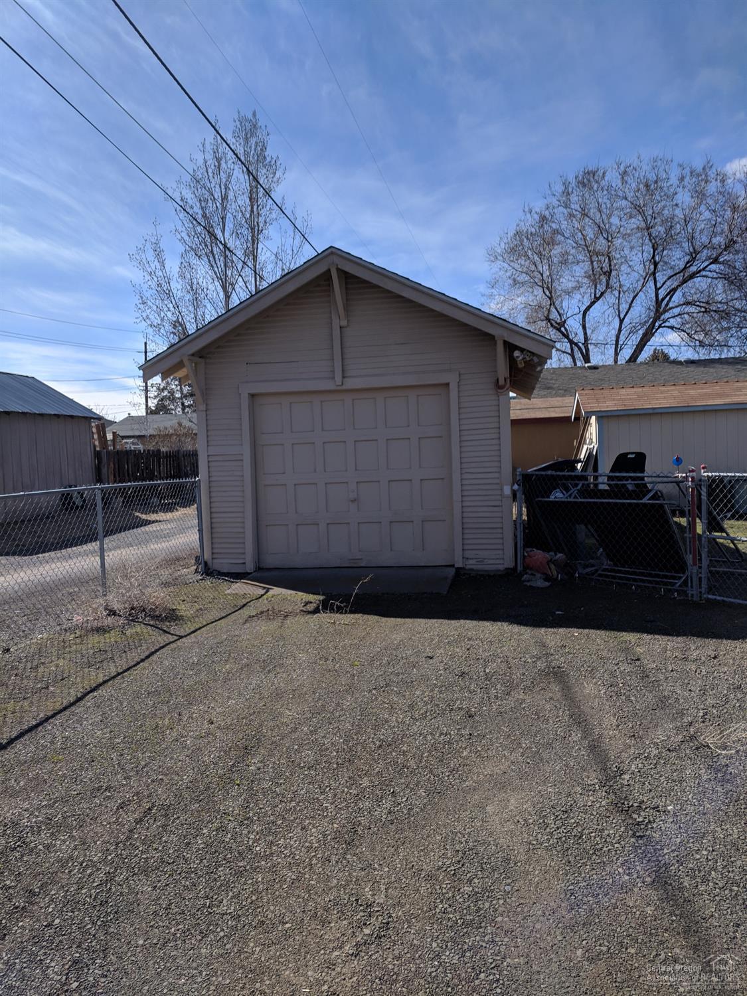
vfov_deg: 67.3
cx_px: 374
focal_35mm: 26
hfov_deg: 53.1
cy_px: 498
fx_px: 748
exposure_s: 1/2387
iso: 44
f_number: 2
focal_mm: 4.67
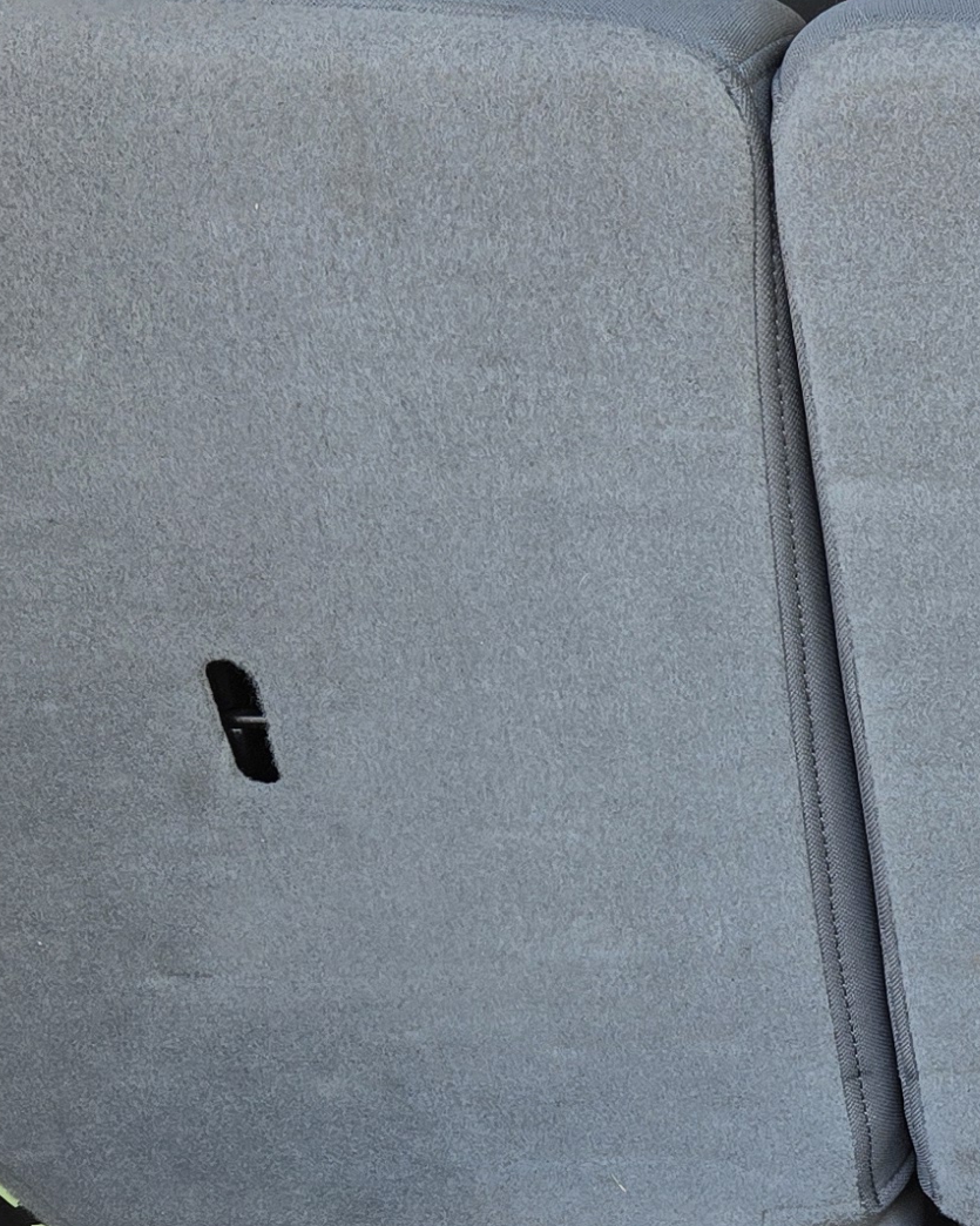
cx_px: 1261
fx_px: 3118
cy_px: 1275
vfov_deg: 21.3
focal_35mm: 86
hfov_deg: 16.9
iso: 64
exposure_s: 1/180
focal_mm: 5.4
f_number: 1.8
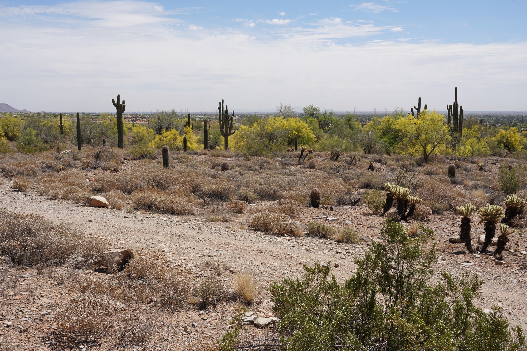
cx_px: 264
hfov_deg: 54.4
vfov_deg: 37.9
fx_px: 512
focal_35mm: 35
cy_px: 176
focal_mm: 35
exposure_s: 1/100
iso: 100
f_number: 16
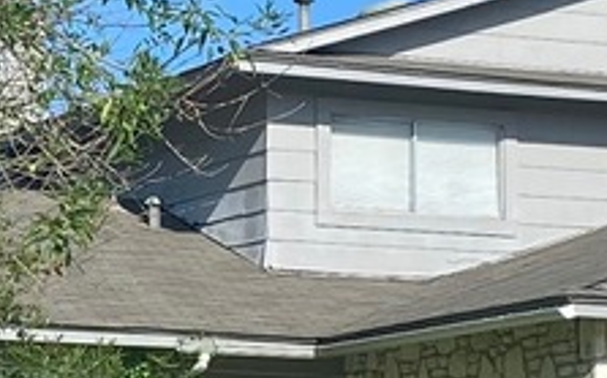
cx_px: 204
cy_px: 305
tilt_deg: +4.2
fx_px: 2942
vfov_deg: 7.3
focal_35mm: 178
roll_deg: -0.7
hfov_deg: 11.8
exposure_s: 1/2571
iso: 32
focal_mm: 4.25
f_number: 1.8
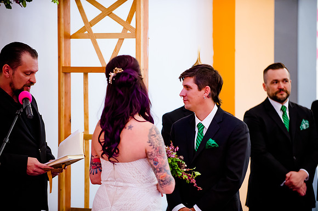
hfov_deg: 13.7
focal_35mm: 150
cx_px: 159
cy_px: 106
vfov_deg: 9.1
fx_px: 1324
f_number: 2.8
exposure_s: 1/100
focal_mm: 150
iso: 2500
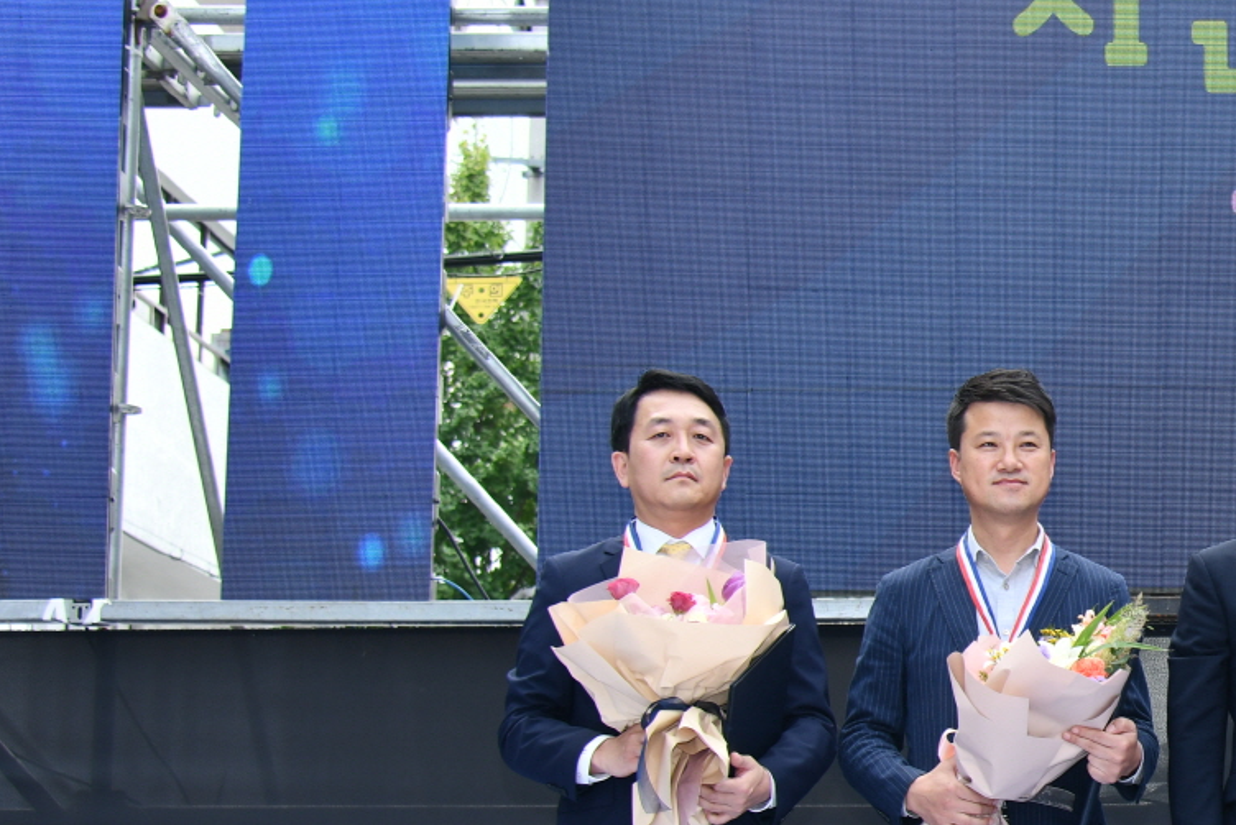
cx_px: 1364
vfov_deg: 13.5
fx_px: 3469
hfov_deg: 19.4
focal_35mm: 101
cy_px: 606
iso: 200
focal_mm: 38
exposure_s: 1/250
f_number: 5
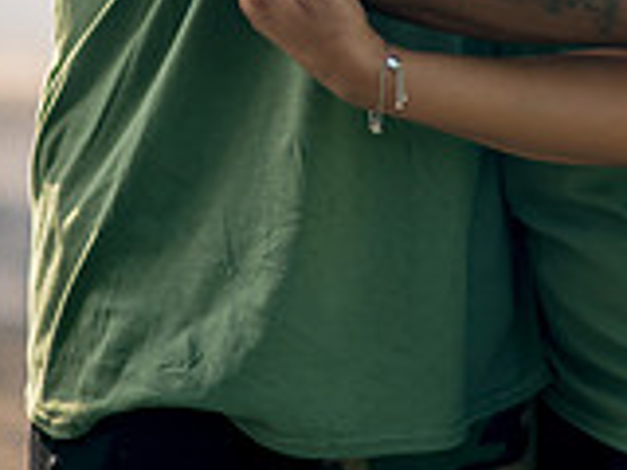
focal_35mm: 230
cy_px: -270
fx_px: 4166
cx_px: 527
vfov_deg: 6.4
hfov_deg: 8.6
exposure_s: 1/200
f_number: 2.2
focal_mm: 85
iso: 100
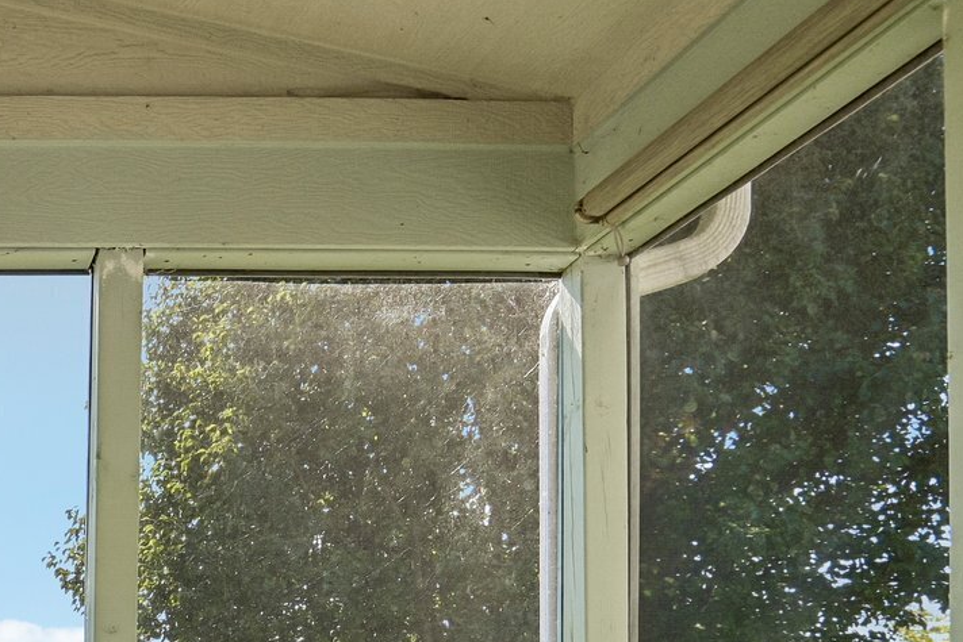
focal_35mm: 46
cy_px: 798
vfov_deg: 25.7
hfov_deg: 35.7
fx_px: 1231
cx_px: -124
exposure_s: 1/160
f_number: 8
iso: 100
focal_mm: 16
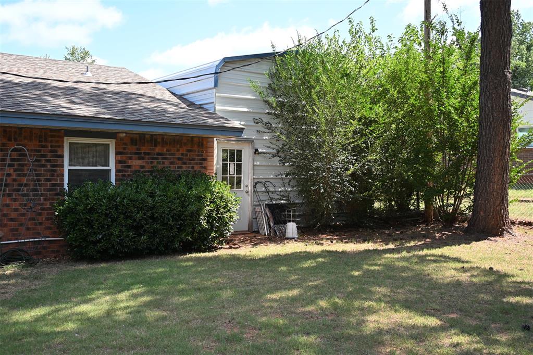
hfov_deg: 53.1
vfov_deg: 36.9
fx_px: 533
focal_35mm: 36
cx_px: 266
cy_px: 178
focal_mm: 24
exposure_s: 1/640
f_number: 4.5
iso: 200
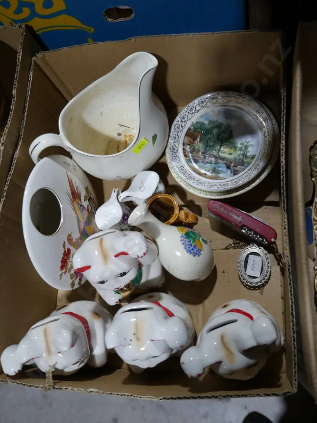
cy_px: 212
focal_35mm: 36
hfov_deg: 39.7
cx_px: 158
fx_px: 439
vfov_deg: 51.3
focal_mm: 18
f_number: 4
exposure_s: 1/80
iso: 200
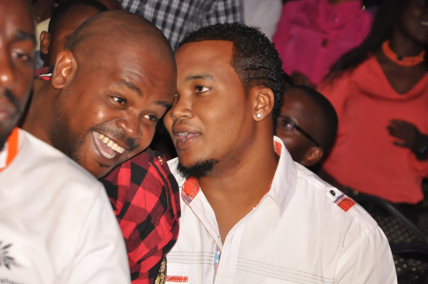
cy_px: 142
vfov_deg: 8.7
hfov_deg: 13.1
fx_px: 1870
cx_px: 214
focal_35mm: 158
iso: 1800
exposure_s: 1/100
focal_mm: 105
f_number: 7.1
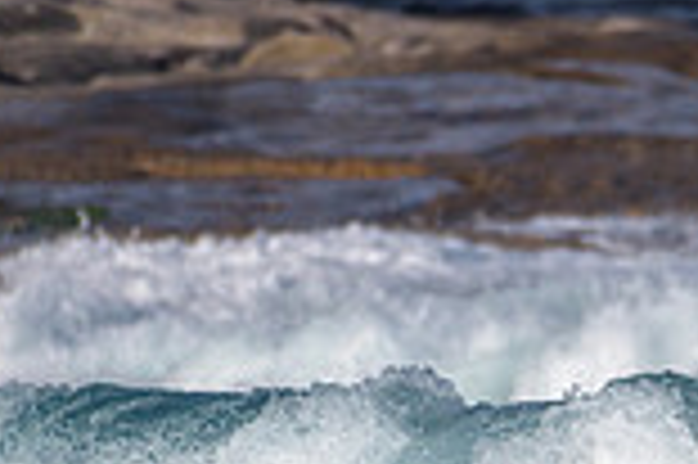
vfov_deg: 0.6
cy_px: 619
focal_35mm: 2295
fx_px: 44450
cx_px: 986
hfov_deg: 0.9
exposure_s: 1/2000
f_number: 5.6
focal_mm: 500
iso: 110
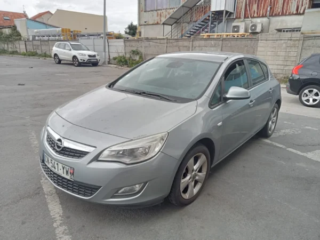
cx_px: 160
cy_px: 120
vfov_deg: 49.7
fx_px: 259
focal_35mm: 28
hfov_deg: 63.4
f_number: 2.2
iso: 100
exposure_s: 1/109
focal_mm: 3.46
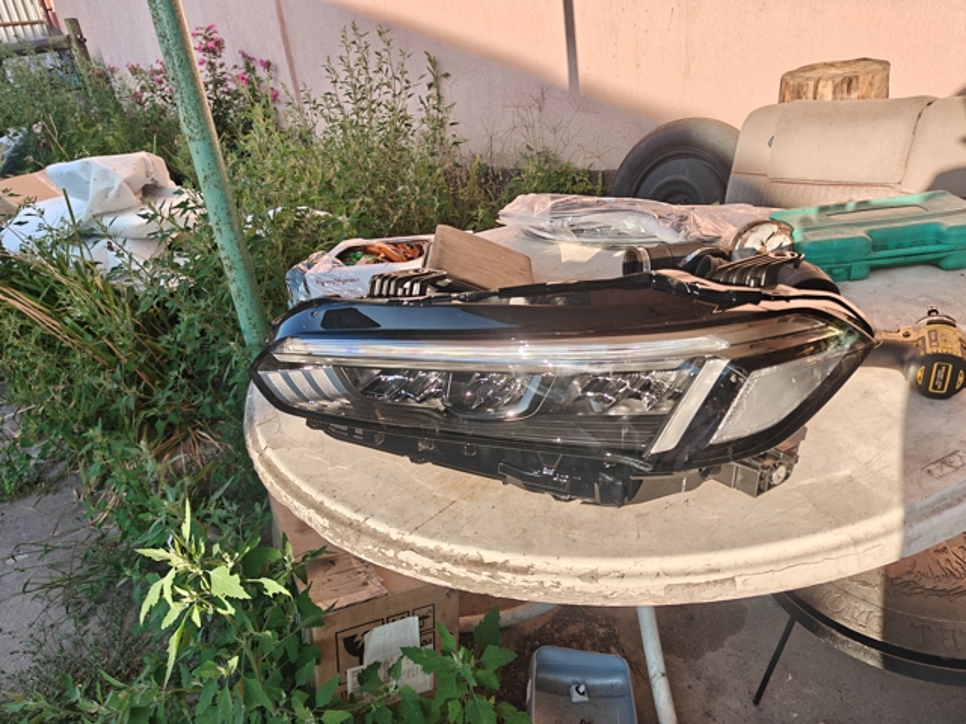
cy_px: 362
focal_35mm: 24
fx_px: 670
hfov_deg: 71.6
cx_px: 483
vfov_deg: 56.8
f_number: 1.8
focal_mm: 5.59
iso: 80
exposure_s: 1/220
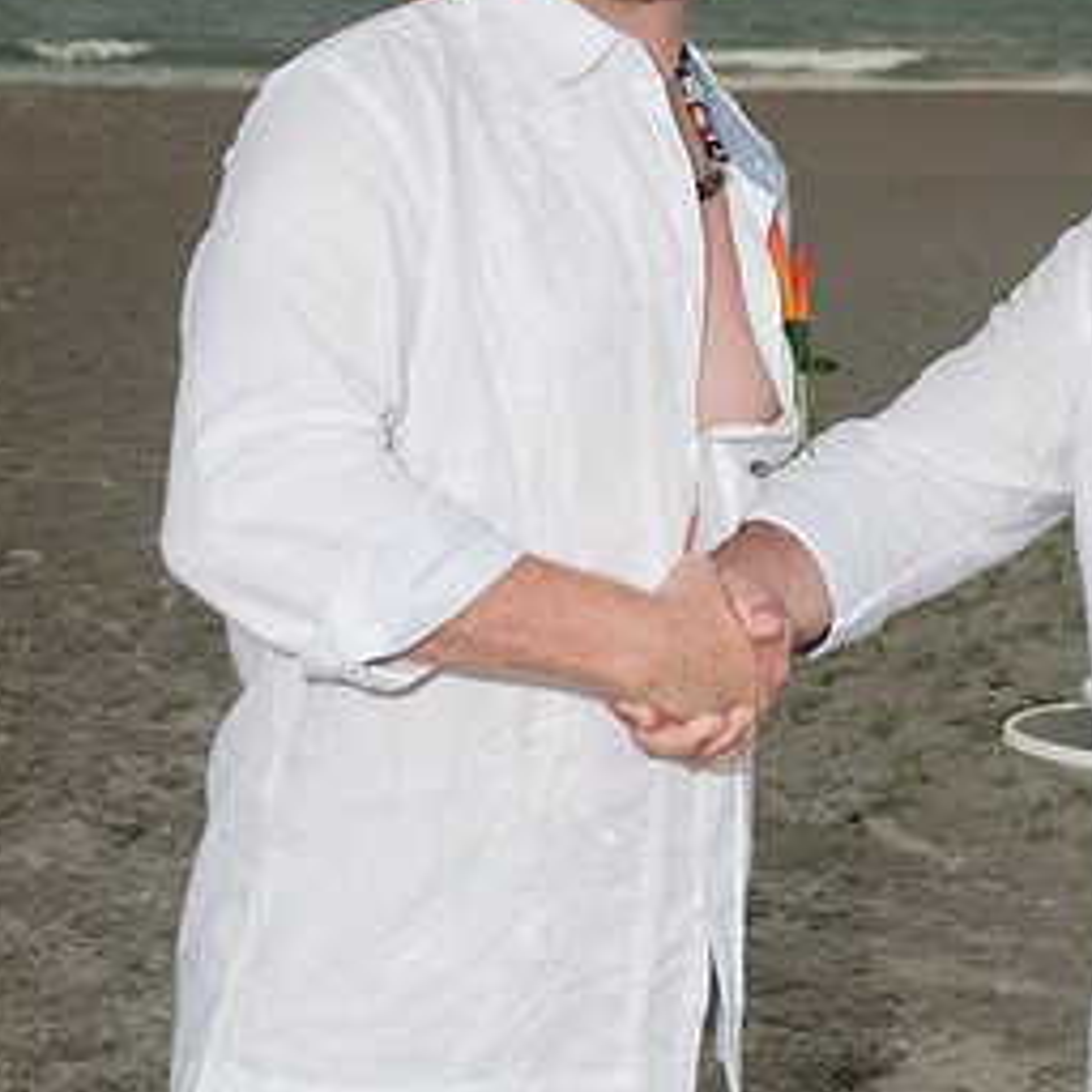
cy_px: 279
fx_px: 3605
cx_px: 998
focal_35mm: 101
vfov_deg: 17.1
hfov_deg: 17.0
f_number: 5.6
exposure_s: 1/160
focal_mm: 35
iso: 400
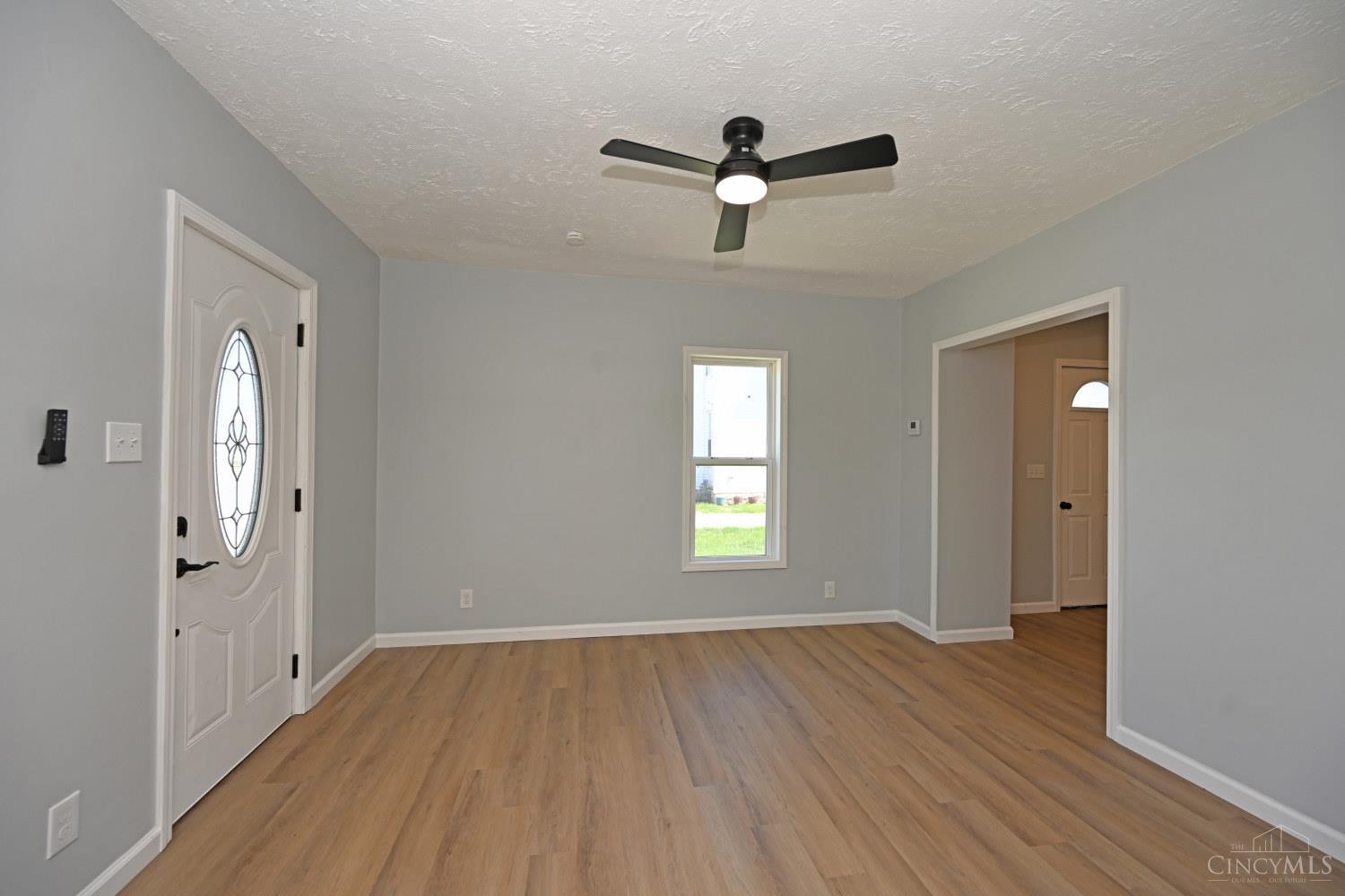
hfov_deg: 104.3
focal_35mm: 14
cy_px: 448
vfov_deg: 81.2
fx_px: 523
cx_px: 672
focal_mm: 14
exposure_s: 1/125
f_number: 5.6
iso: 200
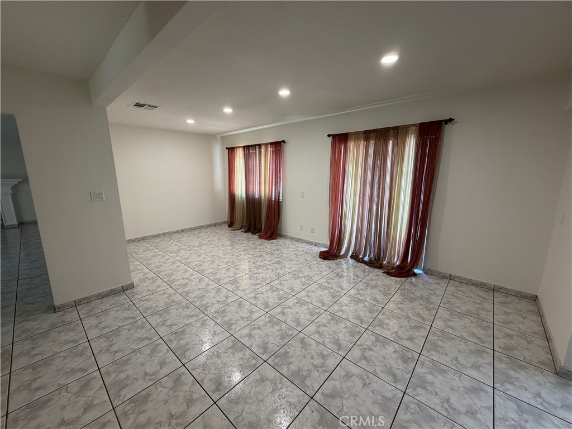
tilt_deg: -10.3
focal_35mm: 14
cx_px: 286
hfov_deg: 102.1
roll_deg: +0.4
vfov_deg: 85.7
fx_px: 231
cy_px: 214
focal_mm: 2.22
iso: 250
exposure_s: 1/120
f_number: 2.2
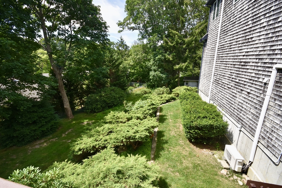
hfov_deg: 100.4
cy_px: 94
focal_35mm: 15
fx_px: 118
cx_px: 141
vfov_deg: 77.3
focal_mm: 10
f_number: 8
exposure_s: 1/500
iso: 450
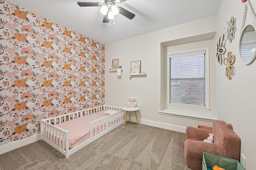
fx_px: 100
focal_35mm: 14
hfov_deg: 104.3
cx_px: 128
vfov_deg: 81.2
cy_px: 85
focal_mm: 14
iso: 400
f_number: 8
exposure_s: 1/6
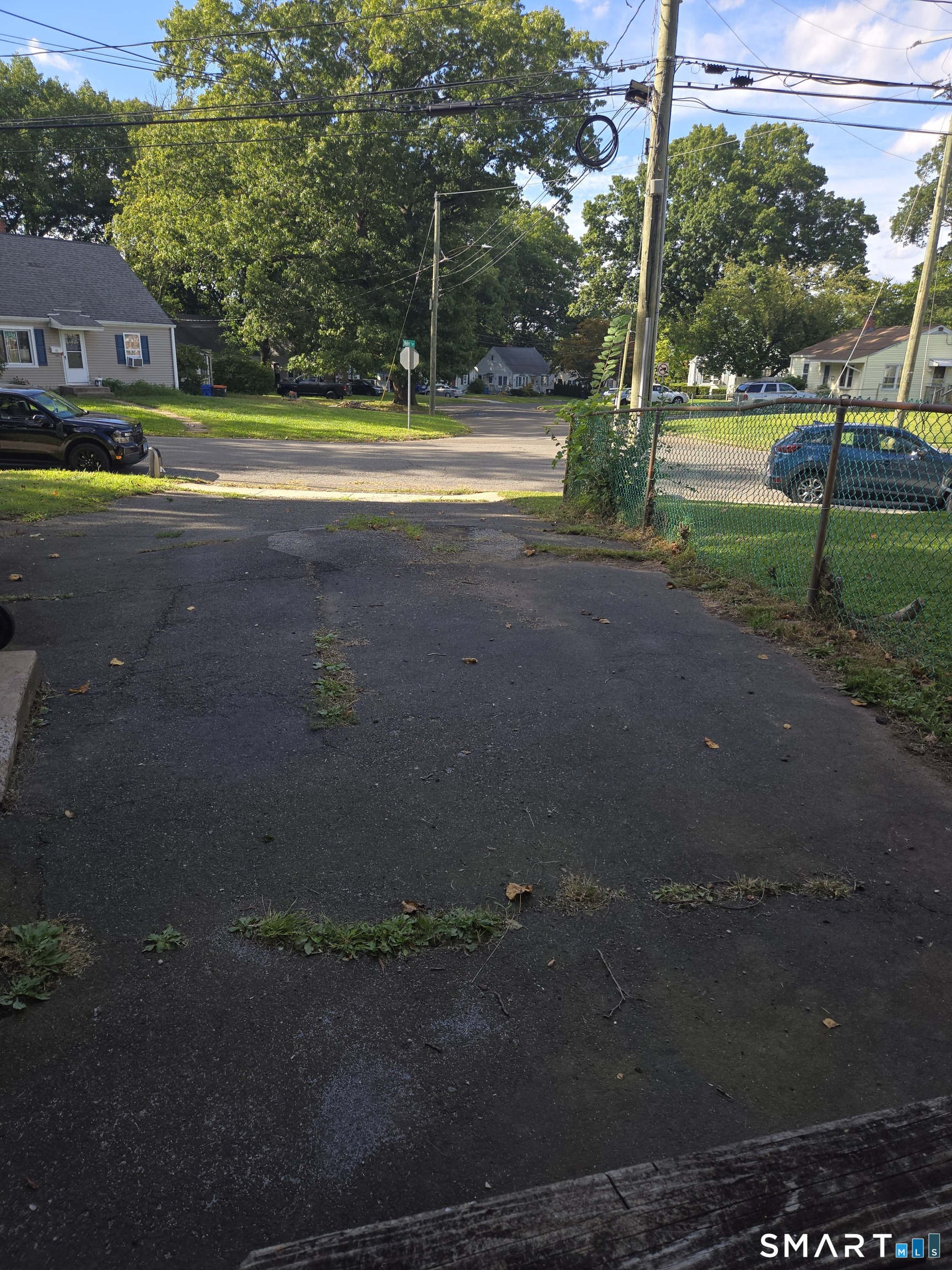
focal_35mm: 23
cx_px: 476
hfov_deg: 58.9
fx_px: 843
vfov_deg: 73.9
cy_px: 635
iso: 25
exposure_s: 1/574
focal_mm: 5.4
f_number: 1.8
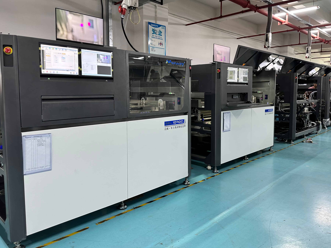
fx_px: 258
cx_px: 183
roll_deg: +0.1
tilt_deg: -4.2
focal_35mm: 27
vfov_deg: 51.3
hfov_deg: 65.2
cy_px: 111
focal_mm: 6.86
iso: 160
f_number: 1.78
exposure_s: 1/50
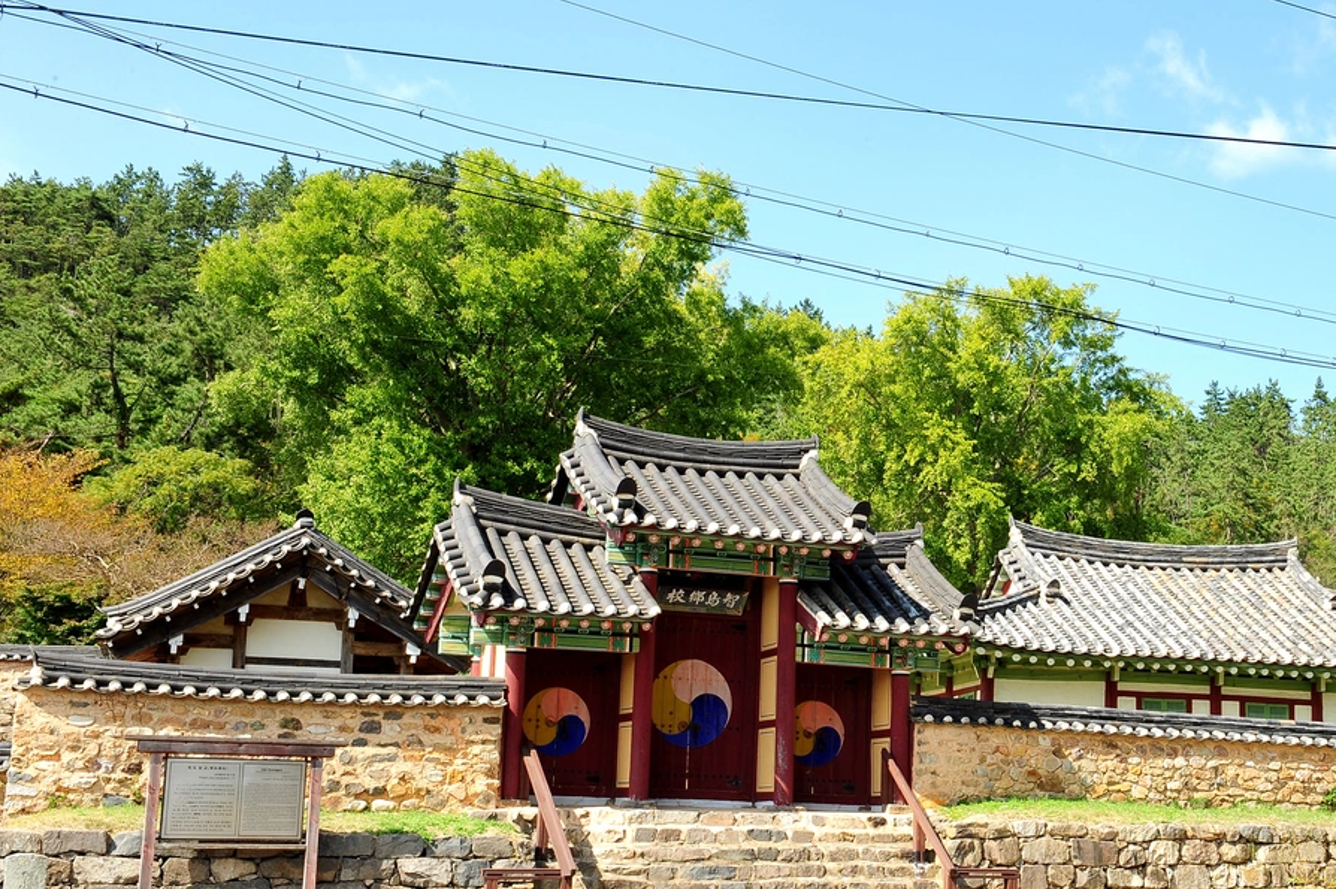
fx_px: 1892
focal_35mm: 51
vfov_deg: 26.4
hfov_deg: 38.5
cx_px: 892
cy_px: 515
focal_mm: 38
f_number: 22
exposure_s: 1/15
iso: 200
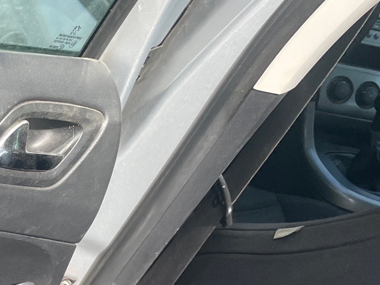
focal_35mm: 79
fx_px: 867
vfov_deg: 17.7
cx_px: -193
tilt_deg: -47.7
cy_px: 348
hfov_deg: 20.9
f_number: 1.6
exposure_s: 1/515
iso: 32
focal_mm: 4.2
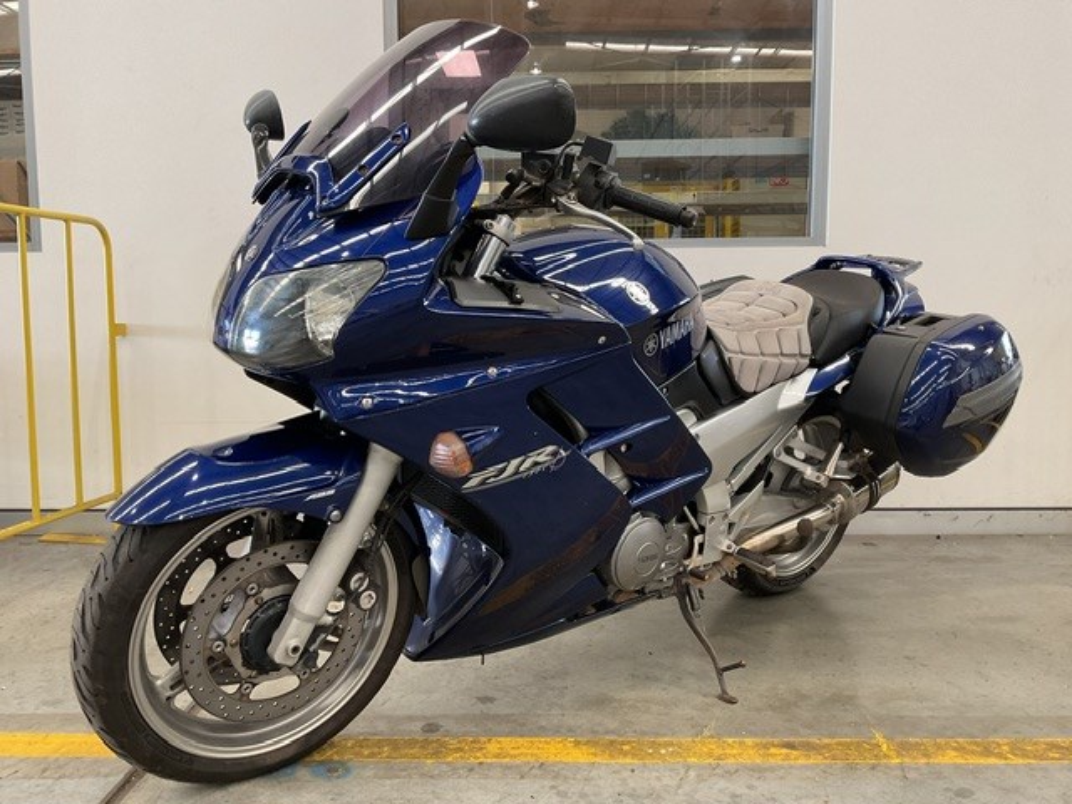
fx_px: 898
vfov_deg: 48.2
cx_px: 536
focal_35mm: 29
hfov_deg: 61.7
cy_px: 402
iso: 80
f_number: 1.8
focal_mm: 3
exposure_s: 1/50
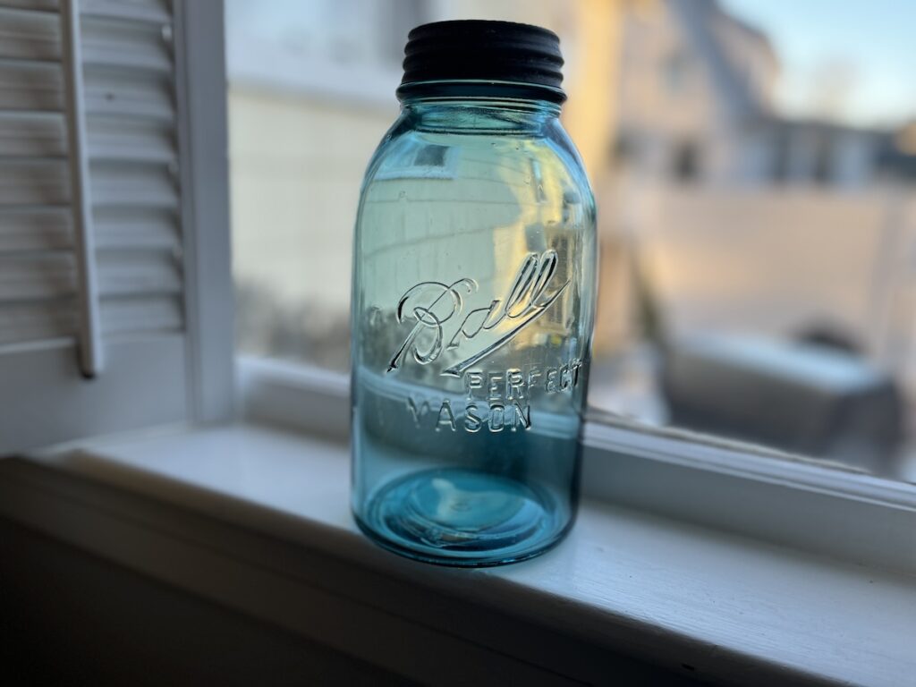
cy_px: 344
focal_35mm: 26
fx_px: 688
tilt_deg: -14.7
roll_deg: -1.3
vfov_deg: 53.1
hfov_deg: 67.3
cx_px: 458
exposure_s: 1/122
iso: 40
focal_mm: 5.1
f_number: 1.6
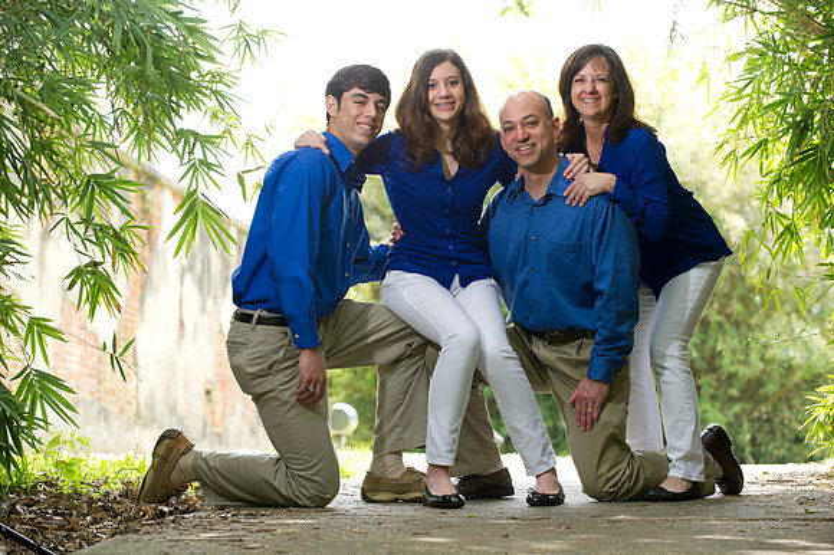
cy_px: 278
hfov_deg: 18.6
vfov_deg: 12.4
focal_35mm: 110
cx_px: 417
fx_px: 2547
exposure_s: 1/160
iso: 320
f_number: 4.5
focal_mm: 110
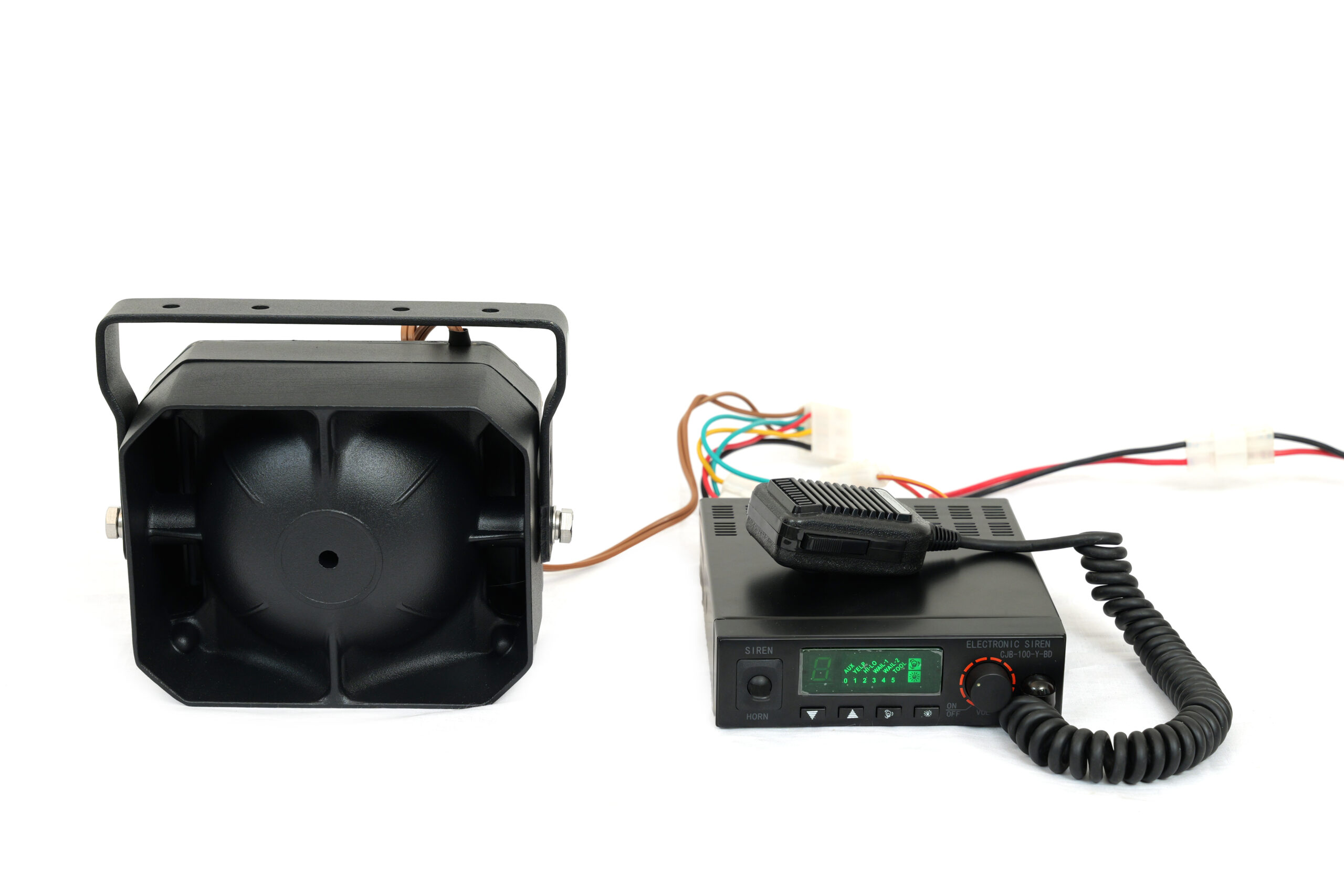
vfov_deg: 19.5
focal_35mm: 70
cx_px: 672
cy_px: 448
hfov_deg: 28.8
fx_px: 2613
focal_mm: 70
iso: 640
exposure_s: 1/160
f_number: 9
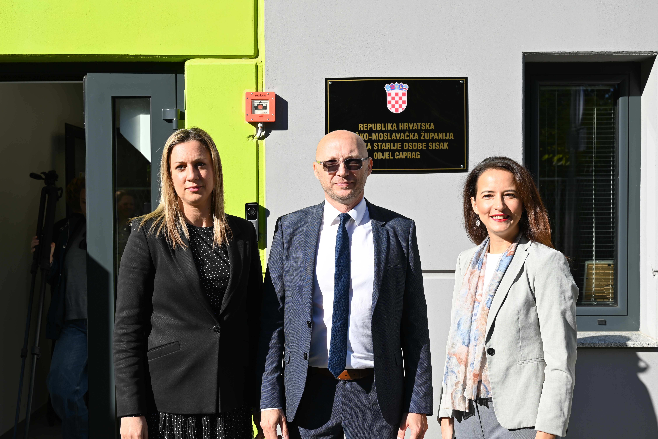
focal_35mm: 46
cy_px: 220
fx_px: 841
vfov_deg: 29.3
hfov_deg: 42.7
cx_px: 329
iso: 100
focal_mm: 46
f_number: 6.3
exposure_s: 1/320
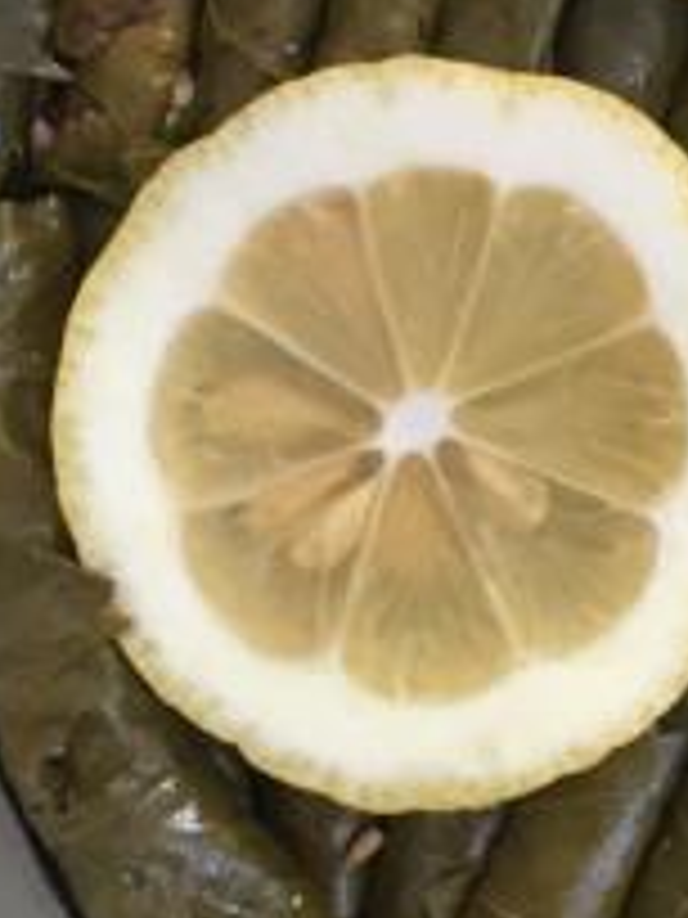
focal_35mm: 131
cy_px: 81
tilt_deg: -85.9
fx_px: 3472
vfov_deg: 14.9
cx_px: 1250
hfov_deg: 10.6
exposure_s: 1/33
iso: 80
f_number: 2.2
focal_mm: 4.15
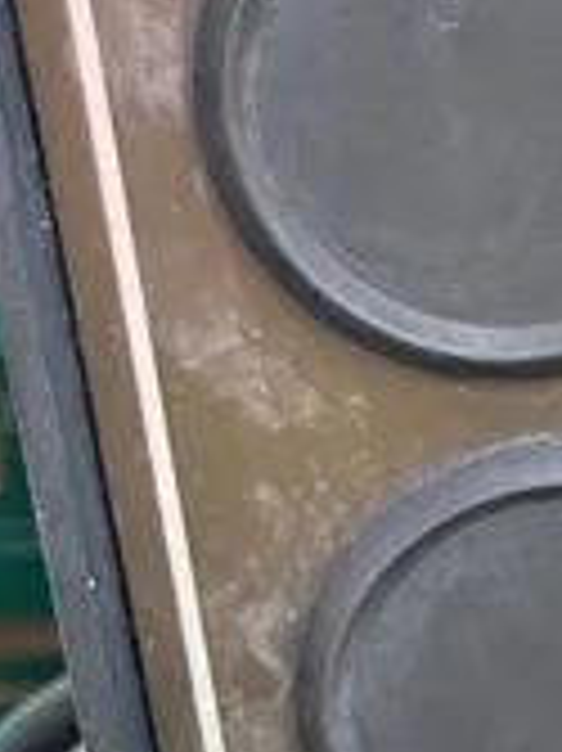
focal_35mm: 114
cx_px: 1191
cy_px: 529
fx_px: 2471
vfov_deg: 17.2
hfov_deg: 11.5
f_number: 1.6
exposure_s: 1/324
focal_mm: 5.1
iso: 50
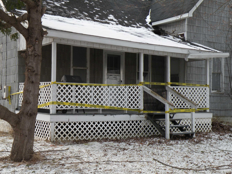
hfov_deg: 34.3
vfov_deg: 26.1
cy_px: 87
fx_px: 375
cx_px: 116
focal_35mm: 56
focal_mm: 9.8
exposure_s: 1/110
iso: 64
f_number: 5
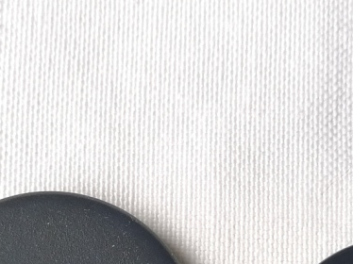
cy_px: 360
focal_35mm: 74
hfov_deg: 26.3
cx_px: 210
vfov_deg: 18.3
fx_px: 754
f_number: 1.8
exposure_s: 1/50
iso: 100
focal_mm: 4.75
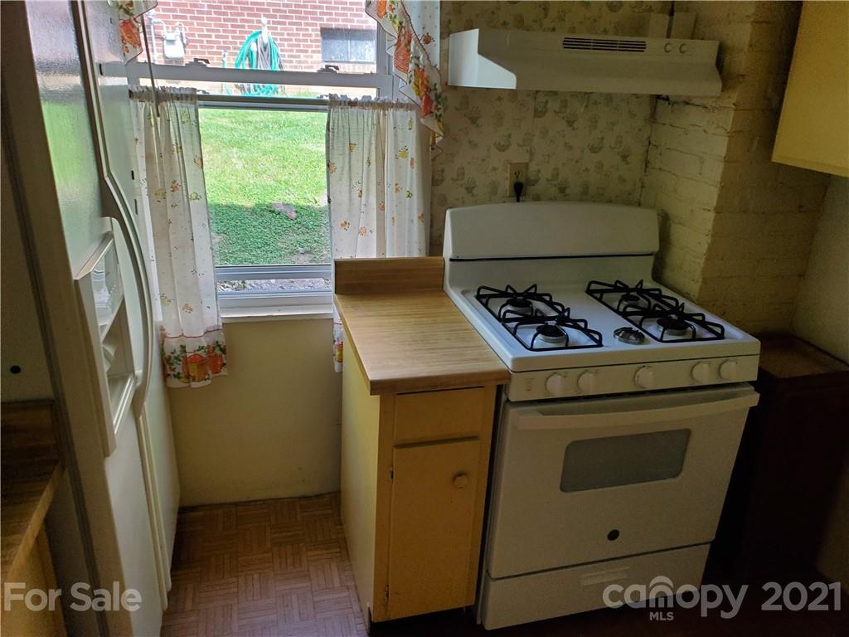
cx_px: 424
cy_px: 318
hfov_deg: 67.3
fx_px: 638
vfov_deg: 53.1
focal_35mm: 26
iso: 200
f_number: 2.4
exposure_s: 1/84
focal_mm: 4.3
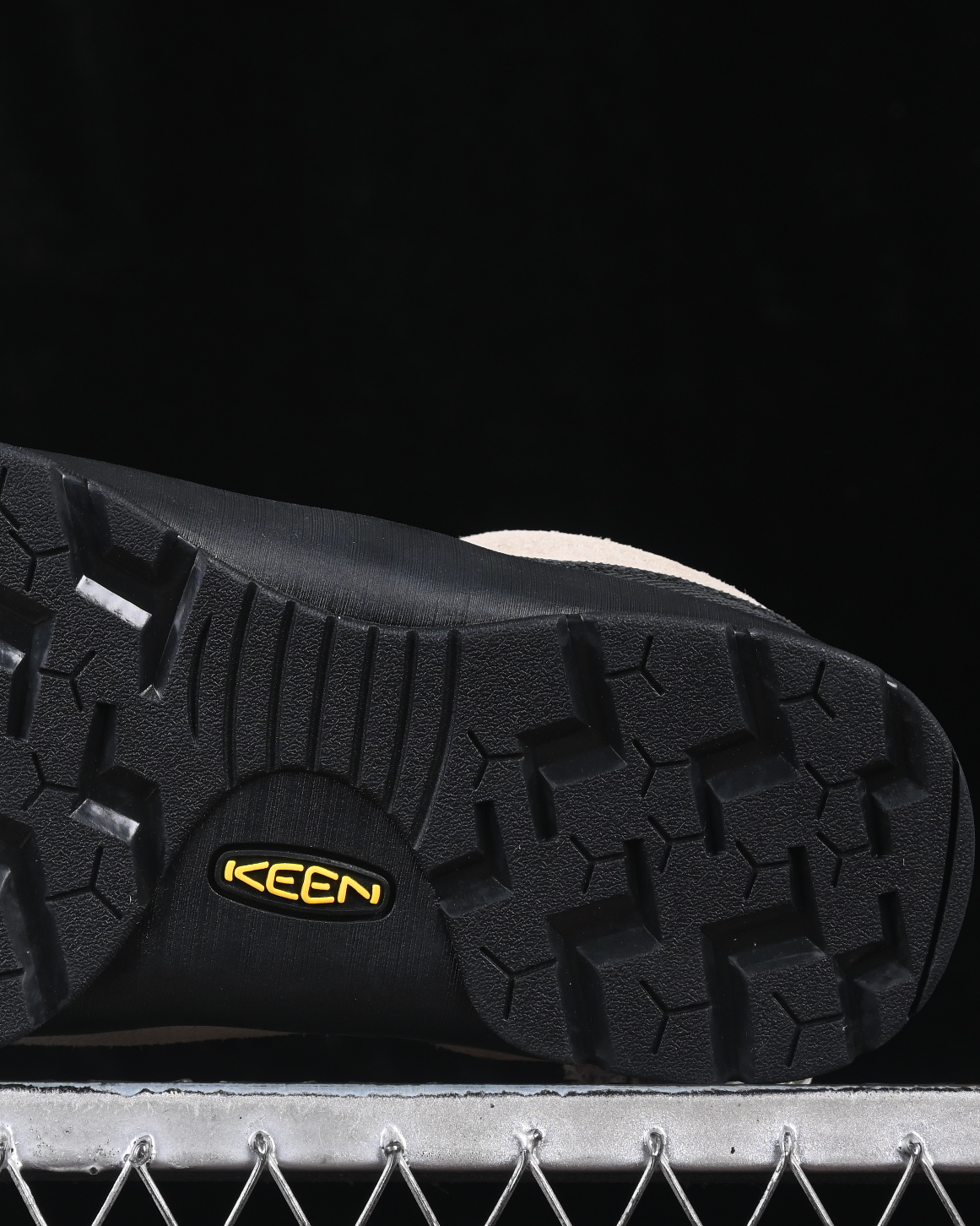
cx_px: 115
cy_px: 595
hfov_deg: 11.4
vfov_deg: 14.3
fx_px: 4896
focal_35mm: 135
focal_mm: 50
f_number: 6.3
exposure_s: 1/60
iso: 160
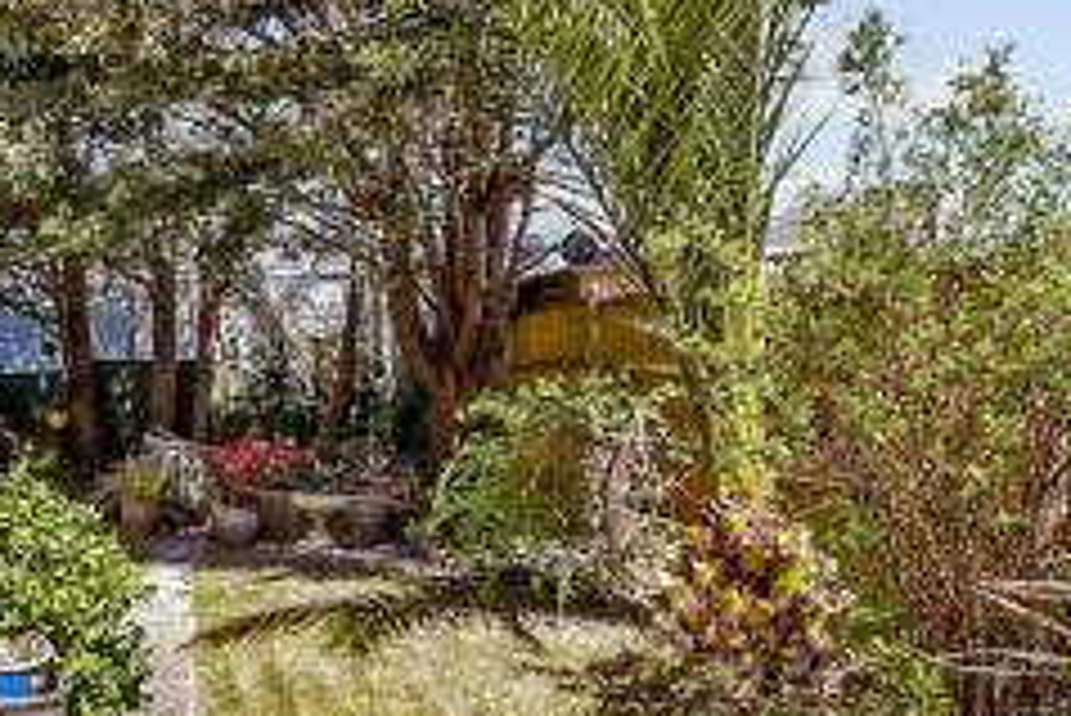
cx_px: 248
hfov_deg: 58.2
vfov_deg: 43.6
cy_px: 381
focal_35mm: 30
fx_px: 893
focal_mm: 10
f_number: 6.3
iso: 160
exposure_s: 1/200
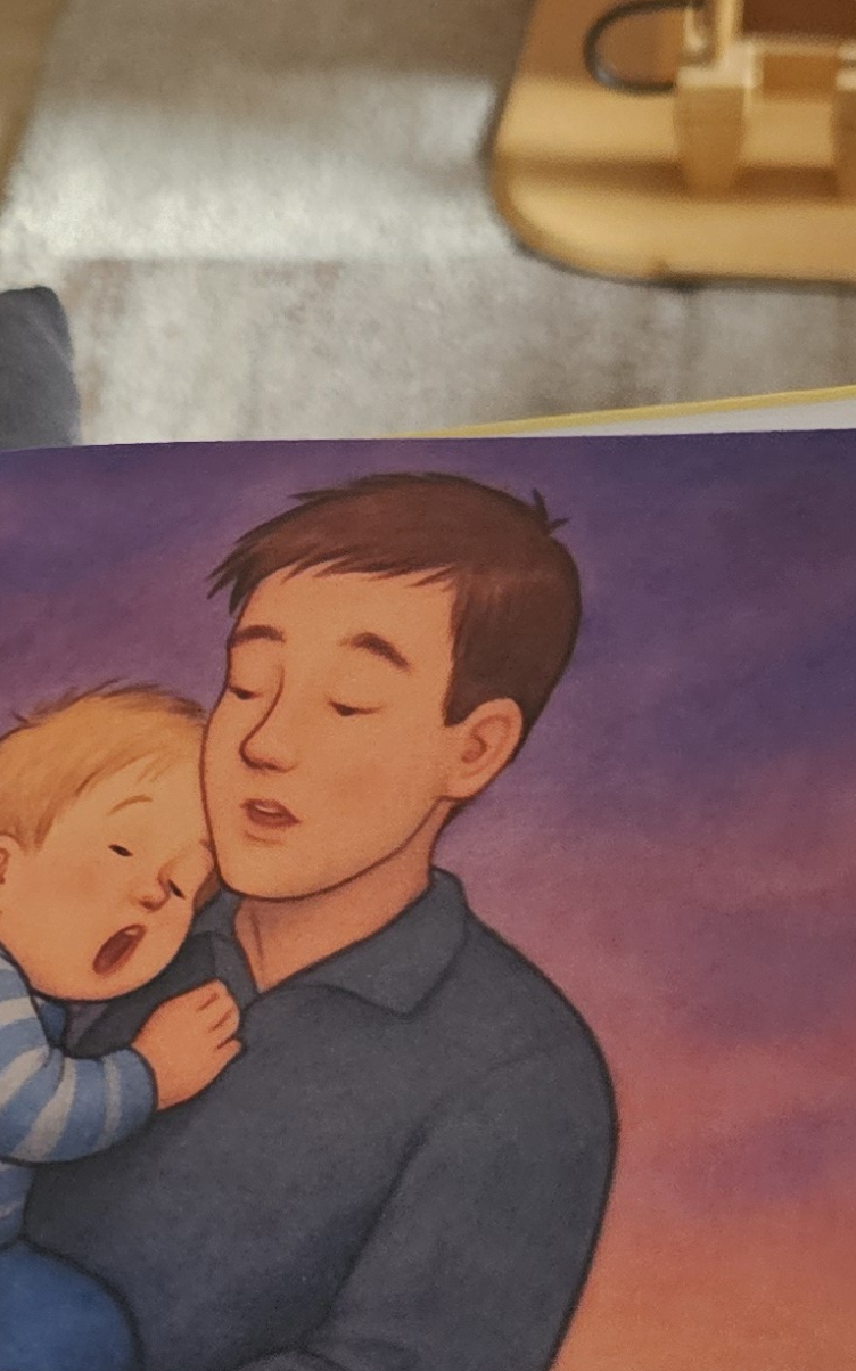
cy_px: 781
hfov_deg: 15.5
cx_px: -172
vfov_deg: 25.5
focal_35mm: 81
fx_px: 3025
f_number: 1.8
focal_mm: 5.4
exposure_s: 1/101
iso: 500
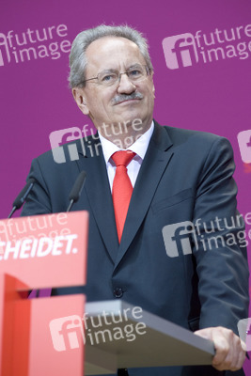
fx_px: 1411
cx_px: 126
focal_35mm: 135
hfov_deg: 10.2
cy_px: 188
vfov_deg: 15.2
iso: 1600
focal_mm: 135
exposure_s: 1/200
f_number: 5
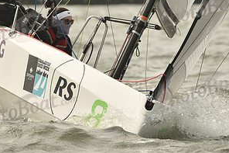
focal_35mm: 588
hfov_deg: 3.5
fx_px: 3738
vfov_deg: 2.3
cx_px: 118
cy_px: 59
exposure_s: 1/1250
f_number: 7.1
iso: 320
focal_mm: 300
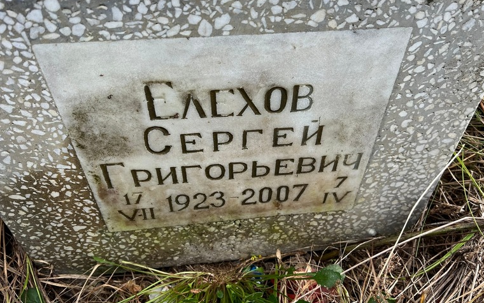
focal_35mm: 29
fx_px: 383
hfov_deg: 64.6
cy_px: 137
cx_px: 254
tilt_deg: -60.3
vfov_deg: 43.1
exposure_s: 1/639
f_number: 1.5
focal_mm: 5.7
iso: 50
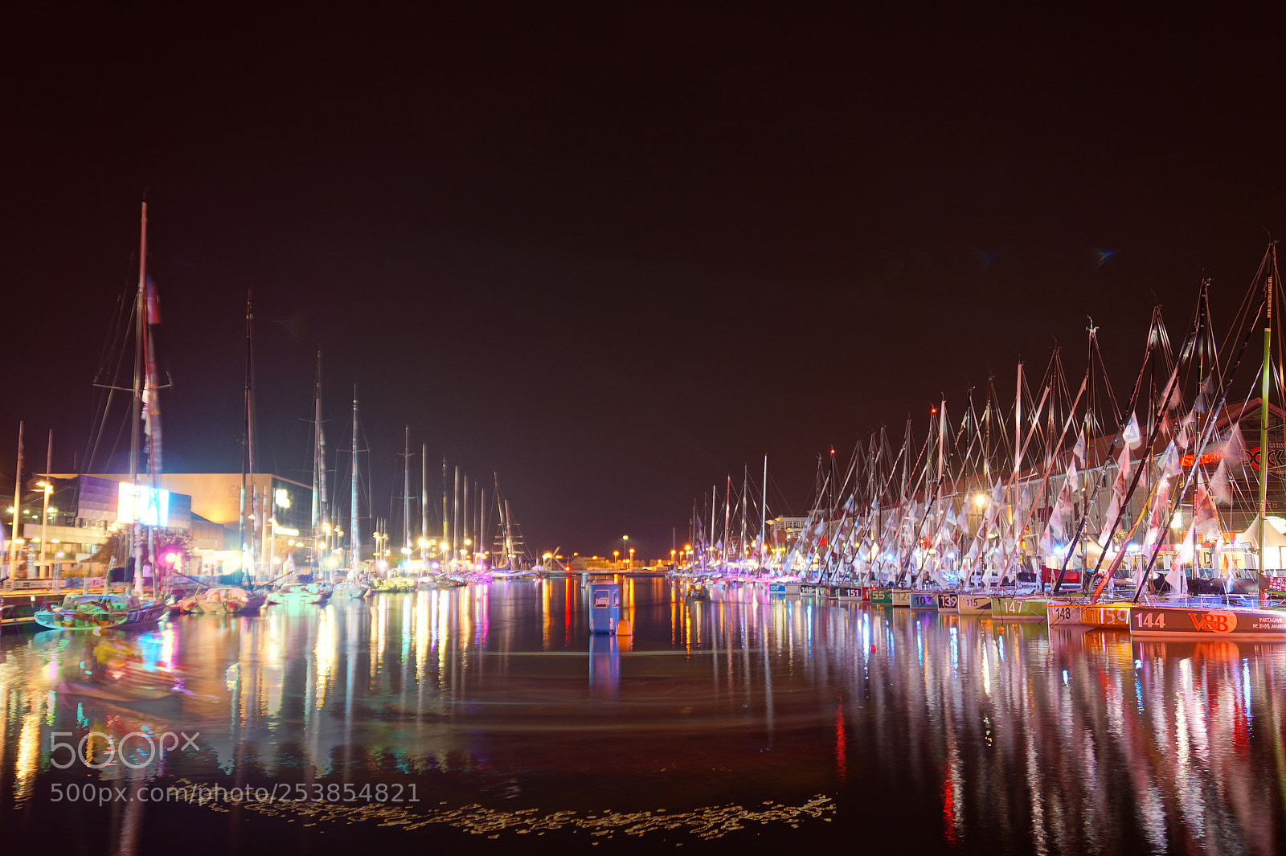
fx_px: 1178
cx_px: 643
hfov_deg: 57.2
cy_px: 428
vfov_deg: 39.9
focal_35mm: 33
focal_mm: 22
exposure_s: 3.2
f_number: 4
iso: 125
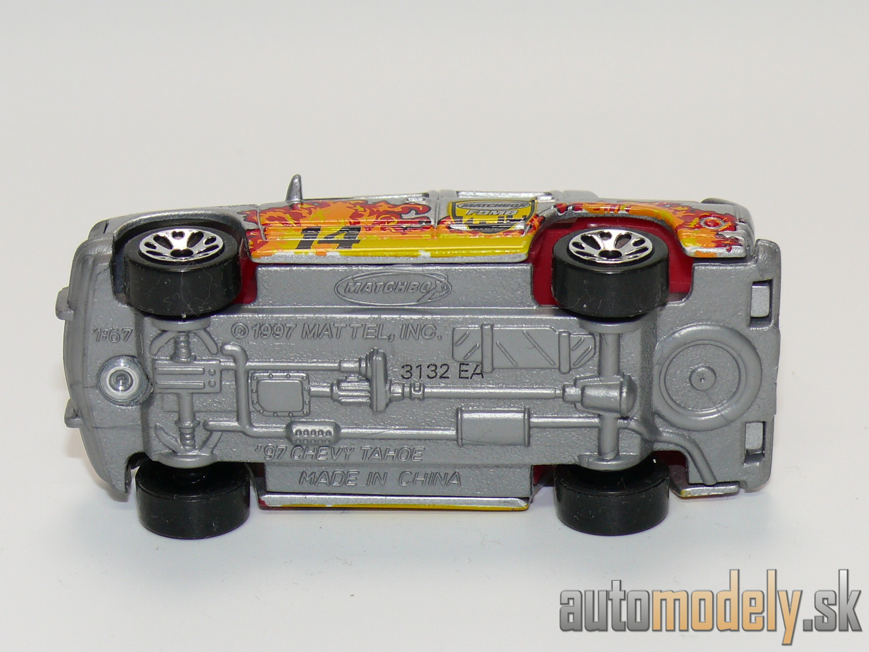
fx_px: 2937
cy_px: 326
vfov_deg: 12.7
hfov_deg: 16.8
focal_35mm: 117
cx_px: 434
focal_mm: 14.4
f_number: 4
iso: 100
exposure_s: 1/30
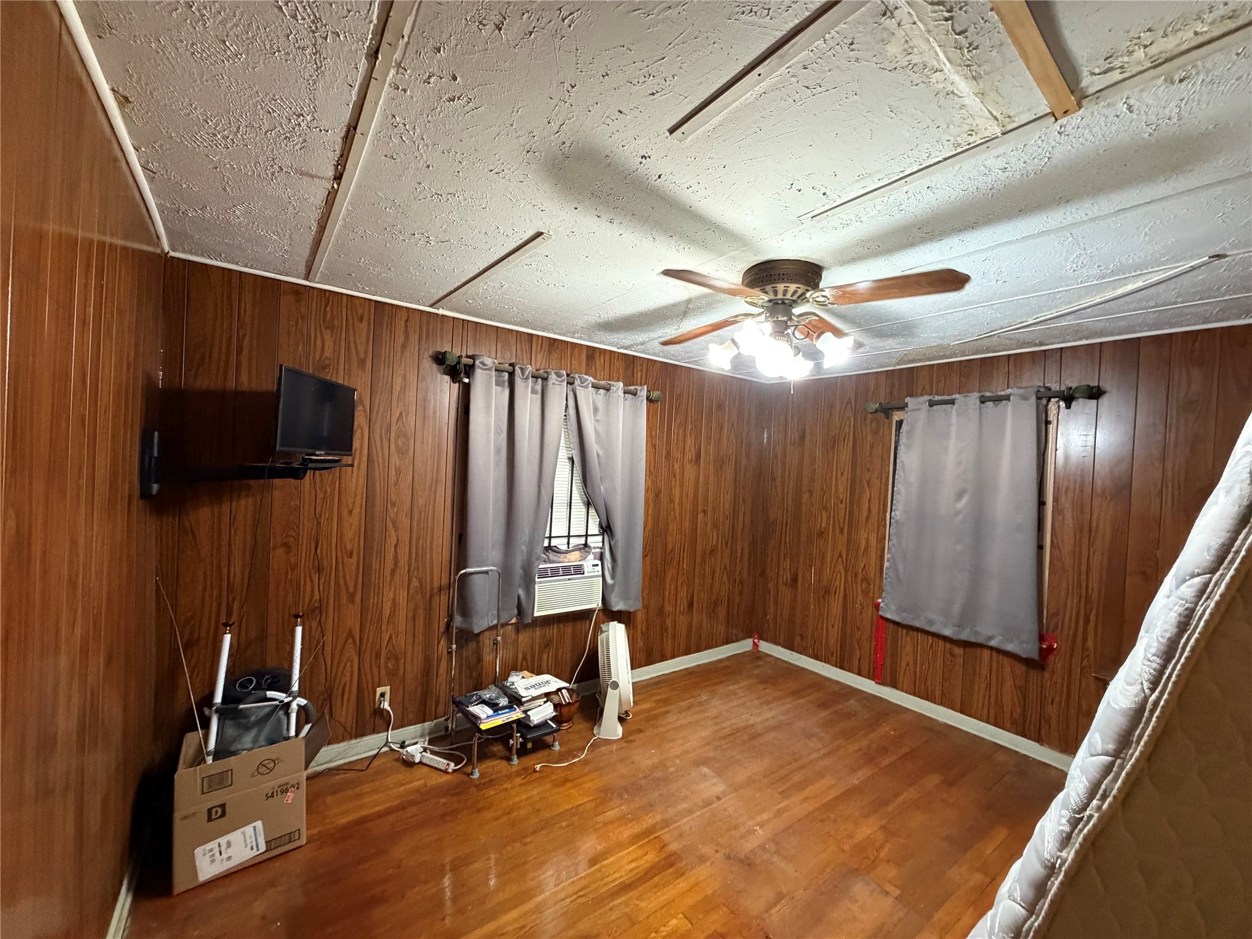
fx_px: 506
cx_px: 626
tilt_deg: -2.0
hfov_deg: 102.1
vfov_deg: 85.7
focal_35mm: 14
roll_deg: -3.0
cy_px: 470
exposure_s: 1/60
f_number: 2.2
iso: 640
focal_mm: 2.22
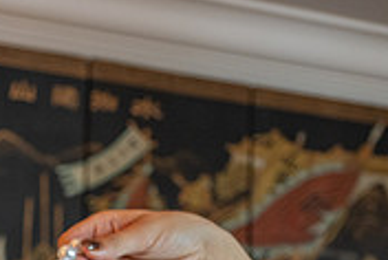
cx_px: -134
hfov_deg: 22.5
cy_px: 391
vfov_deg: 15.9
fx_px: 853
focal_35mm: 79
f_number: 2.8
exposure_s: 1/160
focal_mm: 24
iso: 800
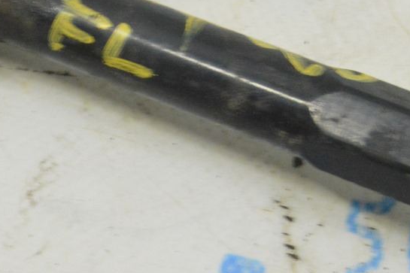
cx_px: 124
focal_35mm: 155
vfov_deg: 8.8
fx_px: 1764
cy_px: 25
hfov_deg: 13.2
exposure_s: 1/15
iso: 6400
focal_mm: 55
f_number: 20
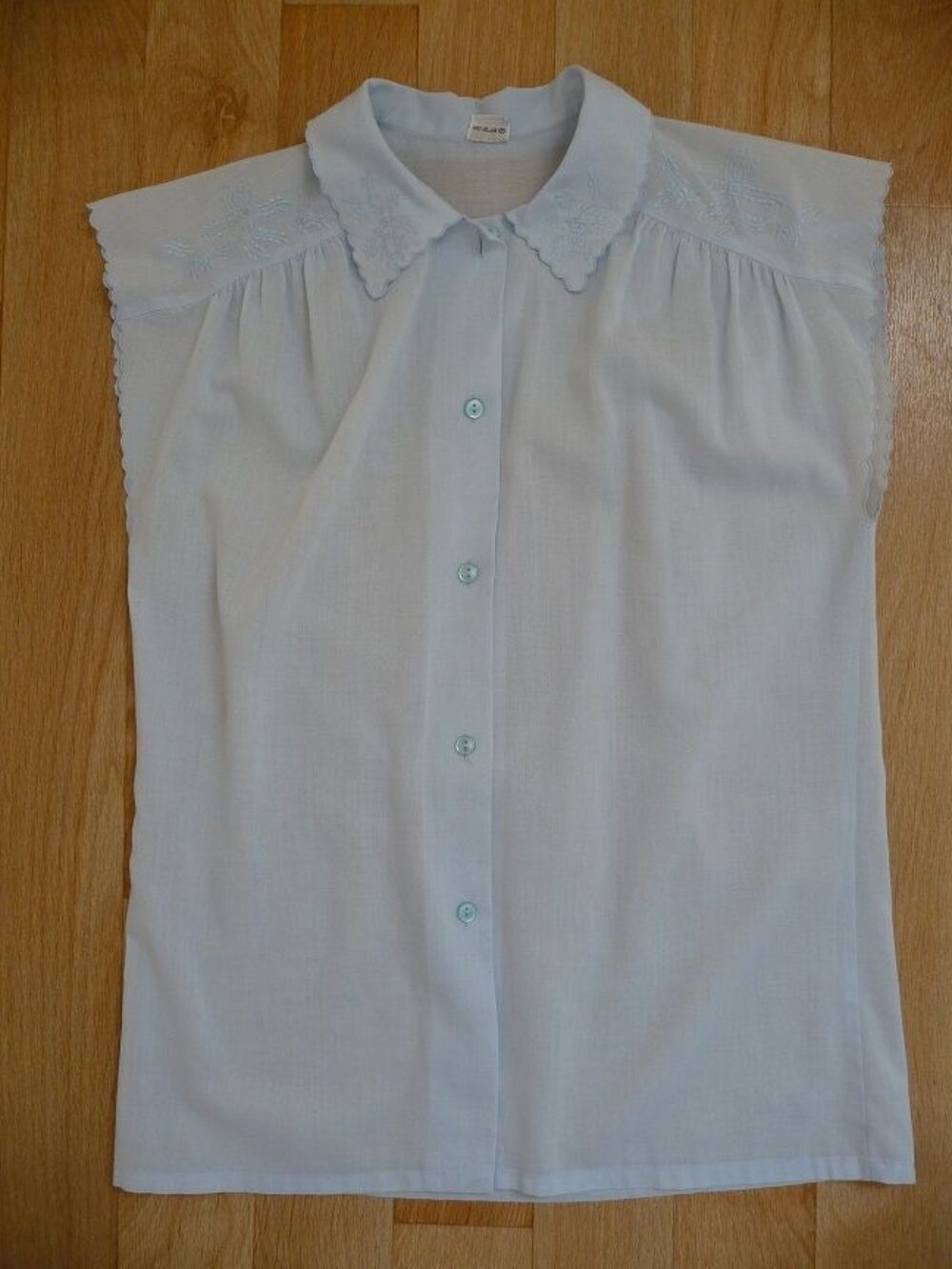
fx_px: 1027
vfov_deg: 63.4
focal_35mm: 28
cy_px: 634
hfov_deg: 49.8
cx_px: 476
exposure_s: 1/30
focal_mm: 4.7
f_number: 3.3
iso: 125
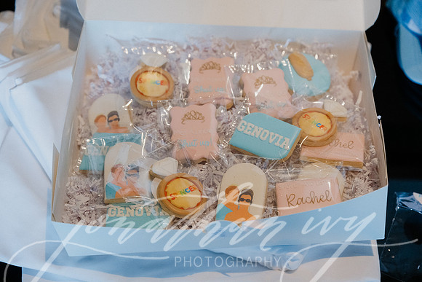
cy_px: 141
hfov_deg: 28.8
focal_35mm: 70
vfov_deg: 19.5
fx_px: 821
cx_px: 211
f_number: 4
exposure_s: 1/320
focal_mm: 70
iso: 2200
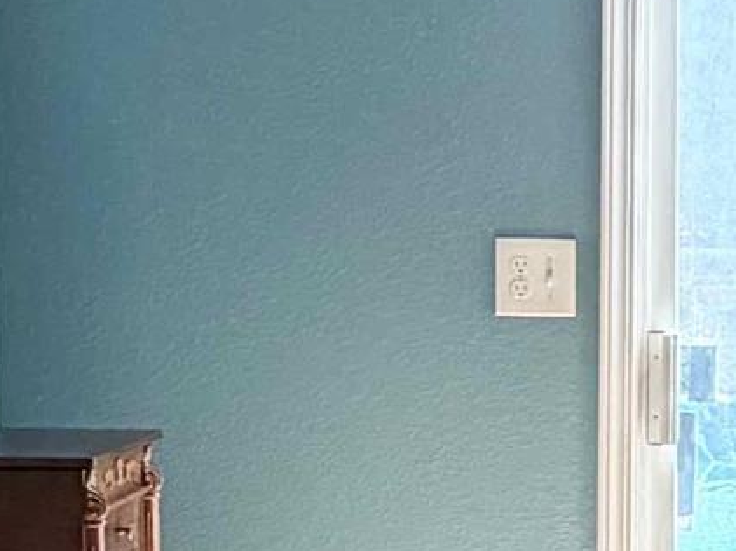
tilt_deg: -3.7
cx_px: 1015
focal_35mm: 102
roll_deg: -0.8
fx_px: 2167
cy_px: 392
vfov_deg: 14.5
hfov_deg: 17.8
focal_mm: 2.22
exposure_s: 1/120
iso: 200
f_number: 2.2
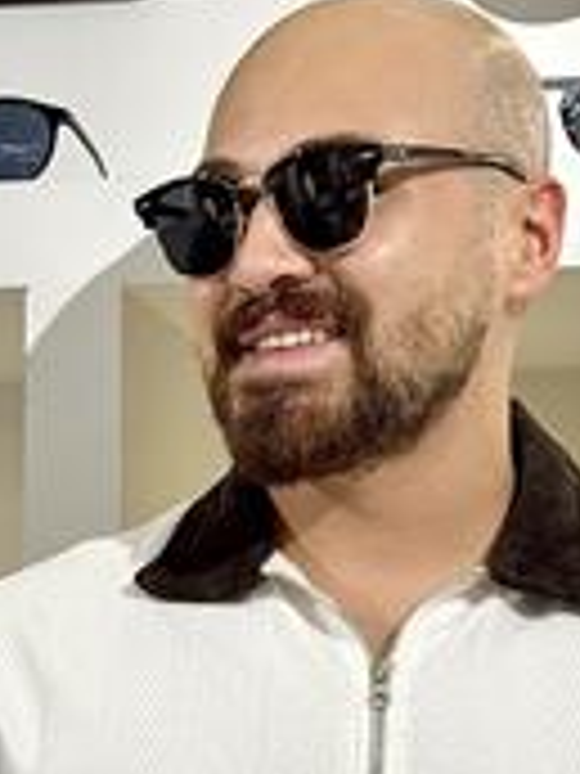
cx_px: 378
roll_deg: -0.5
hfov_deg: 11.4
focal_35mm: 130
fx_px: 2904
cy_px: 891
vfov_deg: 14.7
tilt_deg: -0.7
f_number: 1.78
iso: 50
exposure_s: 1/100
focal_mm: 6.76
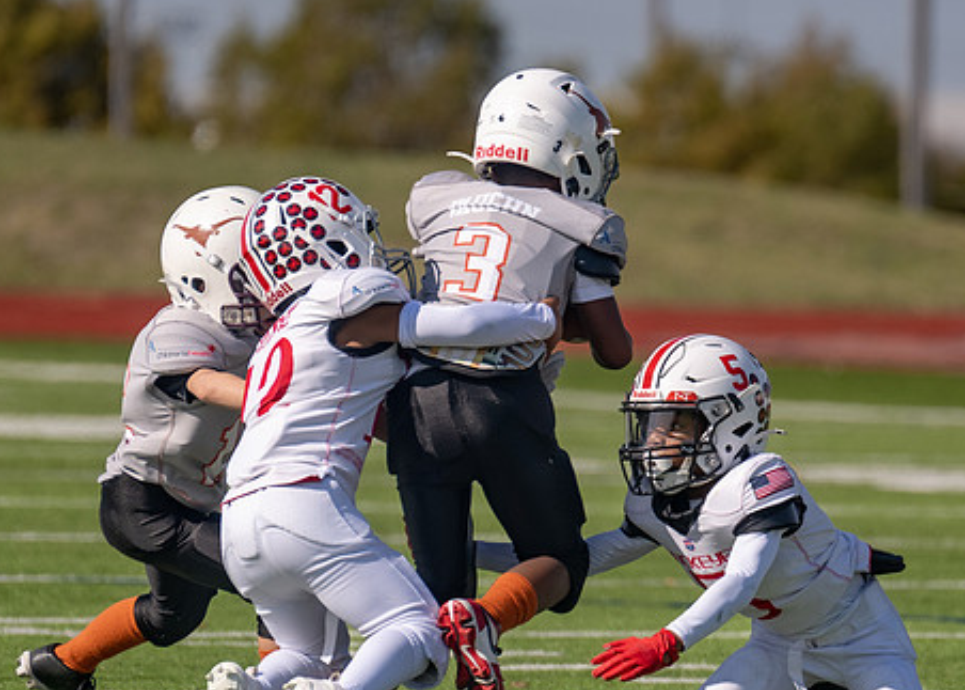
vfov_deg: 2.1
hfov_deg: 2.9
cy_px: 400
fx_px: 18914
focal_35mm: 690
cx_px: 631
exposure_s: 1/2000
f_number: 4
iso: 160
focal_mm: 280
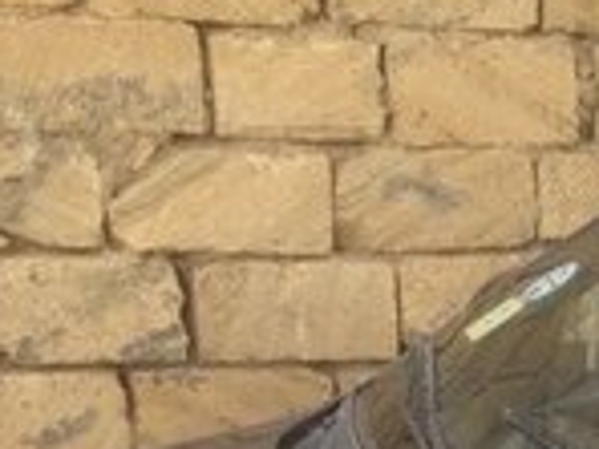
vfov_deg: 10.4
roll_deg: -8.3
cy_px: 945
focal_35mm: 129
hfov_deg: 13.3
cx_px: 1162
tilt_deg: -26.3
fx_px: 2232
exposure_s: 1/146
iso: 32
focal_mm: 4.15
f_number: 2.2
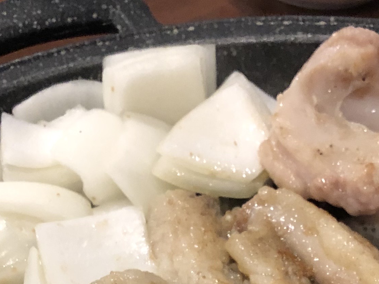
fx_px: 1106
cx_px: 285
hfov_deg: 19.3
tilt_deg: -50.7
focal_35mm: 101
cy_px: 512
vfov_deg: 13.2
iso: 80
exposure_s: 1/15
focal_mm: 3.99
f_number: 1.8
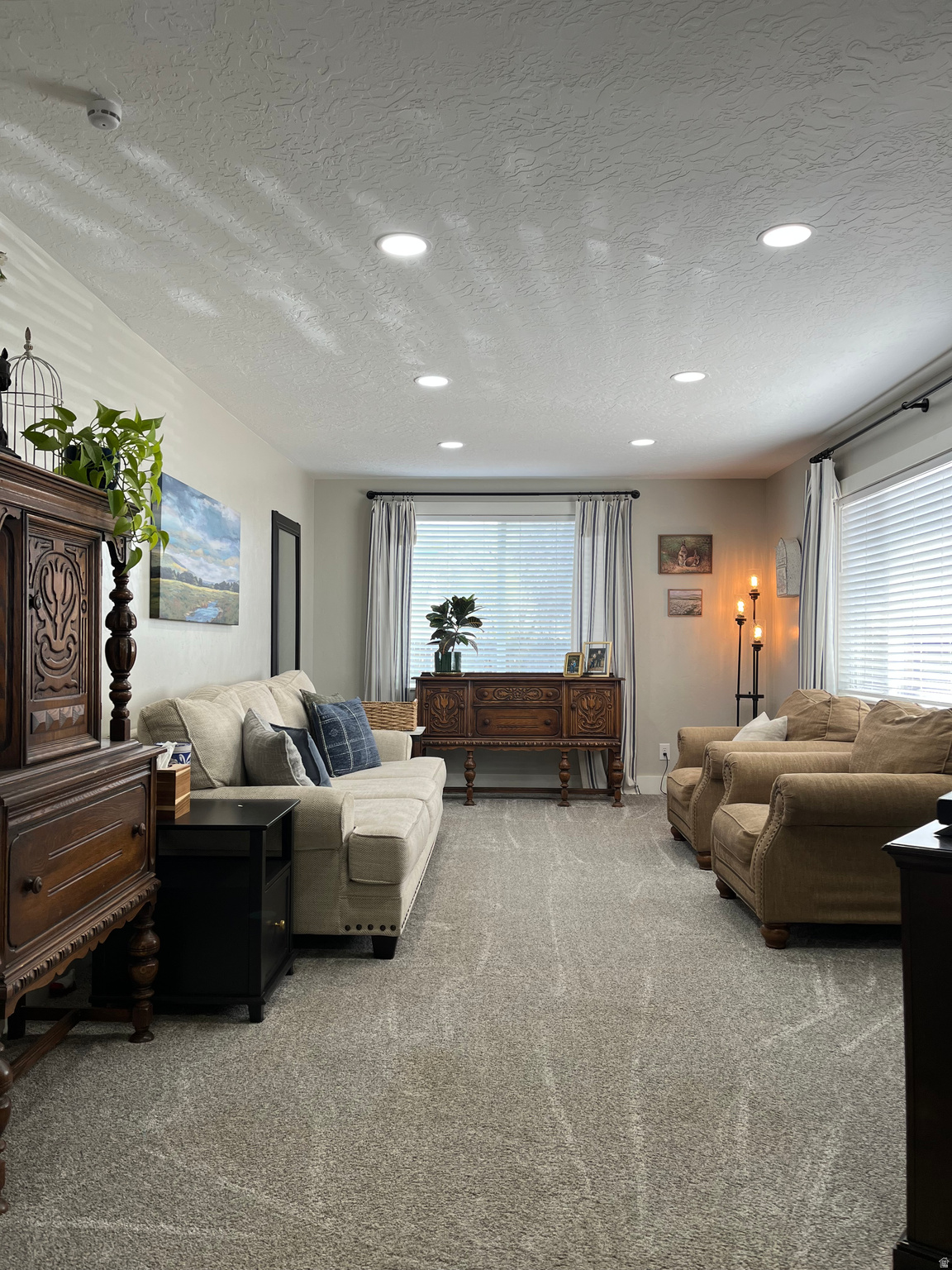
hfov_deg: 53.1
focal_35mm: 26
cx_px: 476
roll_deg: +0.2
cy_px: 635
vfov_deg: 67.3
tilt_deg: +0.0
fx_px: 953
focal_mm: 5.1
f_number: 1.6
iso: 50
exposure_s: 1/120
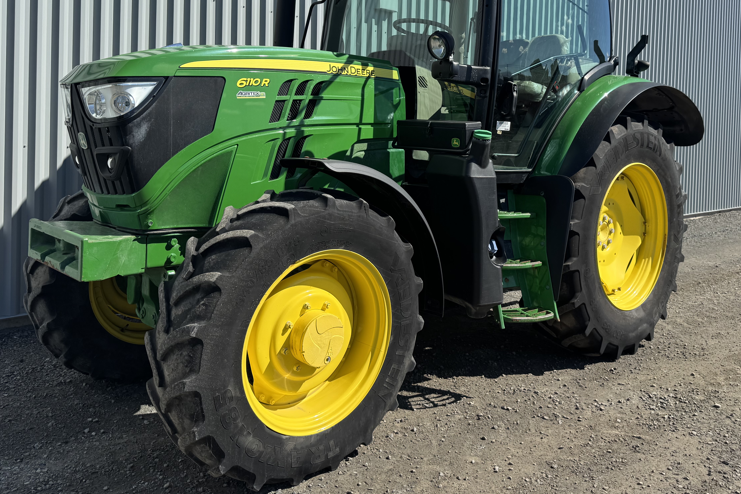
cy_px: 152
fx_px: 659
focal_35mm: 32
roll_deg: -0.5
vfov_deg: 40.4
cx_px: 430
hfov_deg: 58.4
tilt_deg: -0.5
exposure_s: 1/4049
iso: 80
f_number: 1.78
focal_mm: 6.76
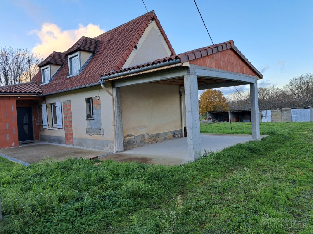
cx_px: 156
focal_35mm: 24
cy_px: 117
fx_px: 217
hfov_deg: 71.6
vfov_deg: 56.8
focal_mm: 5.23
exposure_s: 1/116
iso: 50
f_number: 1.8
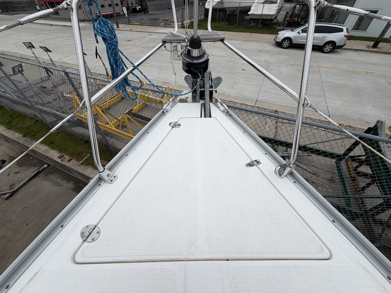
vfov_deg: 85.7
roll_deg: +0.9
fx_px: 158
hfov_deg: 102.1
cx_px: 196
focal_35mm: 14
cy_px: 146
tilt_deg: -44.6
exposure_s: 1/579
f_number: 2.2
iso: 40
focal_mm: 2.22
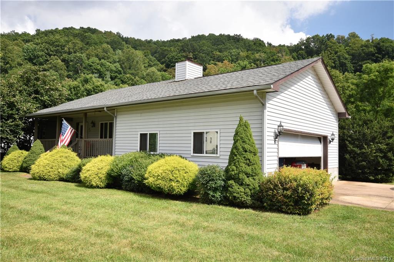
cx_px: 197
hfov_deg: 67.4
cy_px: 131
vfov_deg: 47.9
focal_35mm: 27
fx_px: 295
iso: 280
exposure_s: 1/250
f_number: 8
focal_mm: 18
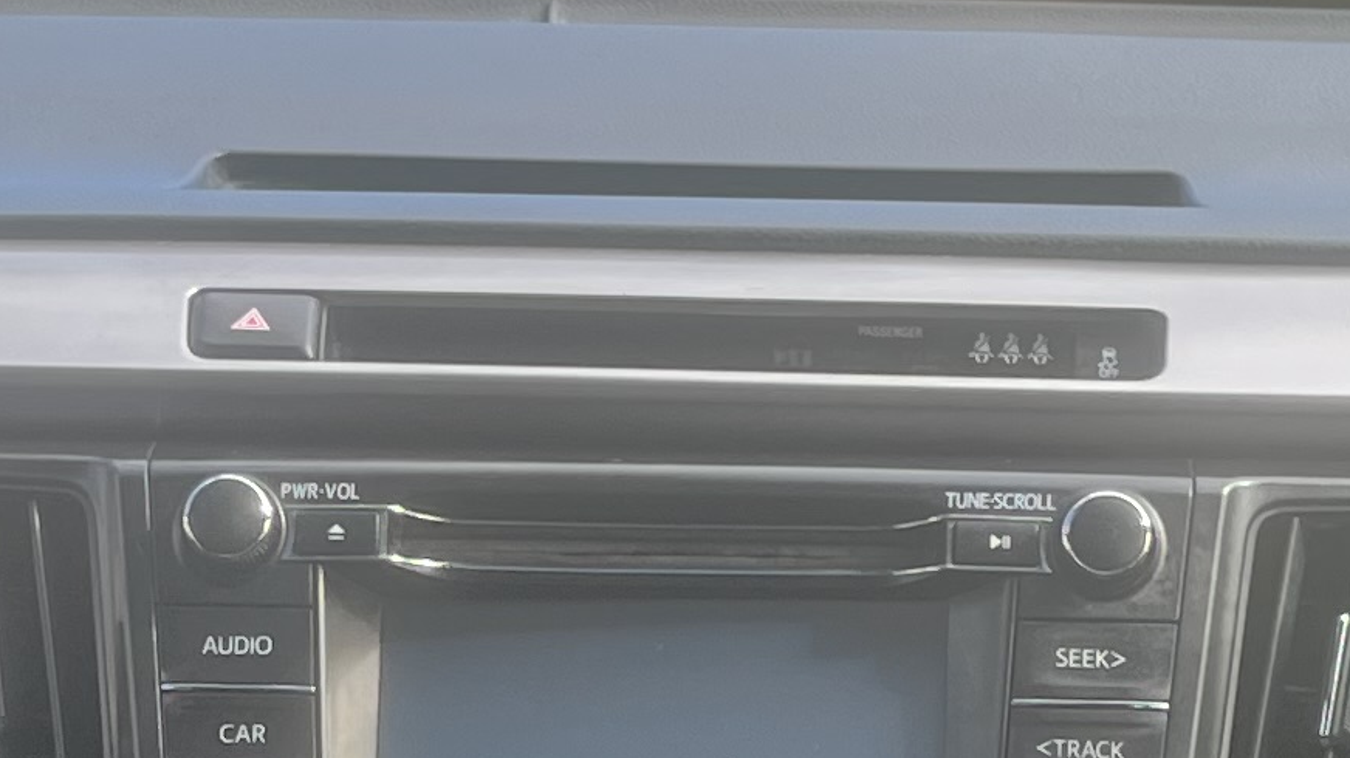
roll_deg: +4.1
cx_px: 528
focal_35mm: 131
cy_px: 1112
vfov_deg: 9.0
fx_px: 4688
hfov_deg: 16.4
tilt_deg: -18.8
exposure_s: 1/218
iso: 40
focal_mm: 5.1
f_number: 1.6
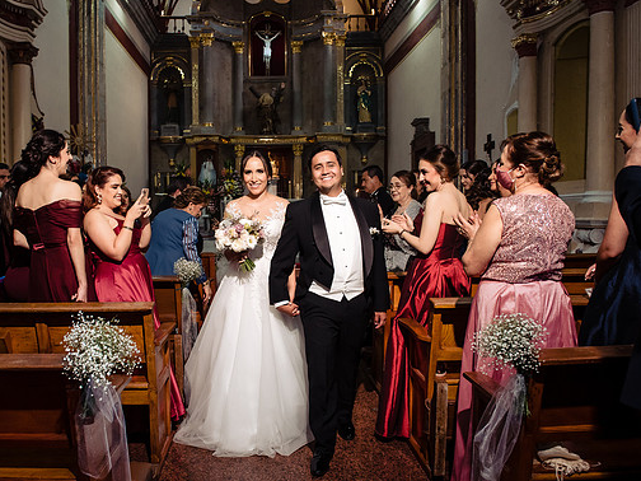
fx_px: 537
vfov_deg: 48.2
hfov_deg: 61.3
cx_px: 266
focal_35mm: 29
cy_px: 249
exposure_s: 1/100
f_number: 5.6
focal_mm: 24
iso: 2000
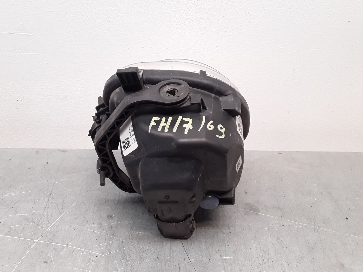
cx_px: 173
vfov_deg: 44.1
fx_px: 336
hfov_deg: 56.8
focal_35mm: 32
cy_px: 122
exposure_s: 1/100
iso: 100
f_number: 1.9
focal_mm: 2.91
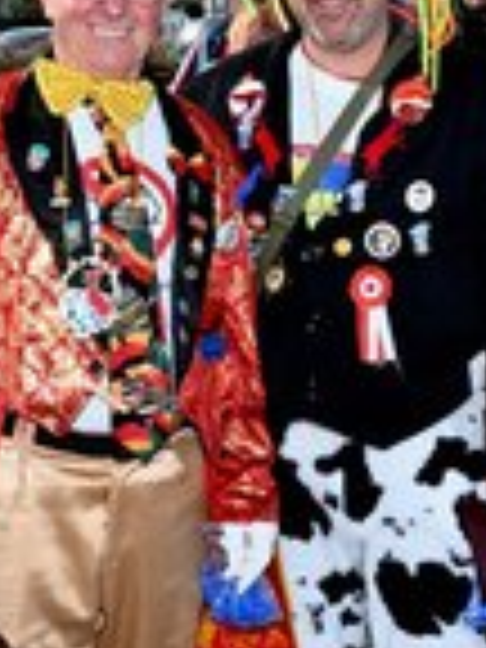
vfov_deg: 24.0
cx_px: 230
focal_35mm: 81
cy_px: 266
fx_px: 1523
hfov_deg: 18.1
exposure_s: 1/200
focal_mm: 30.5
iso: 2000
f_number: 22
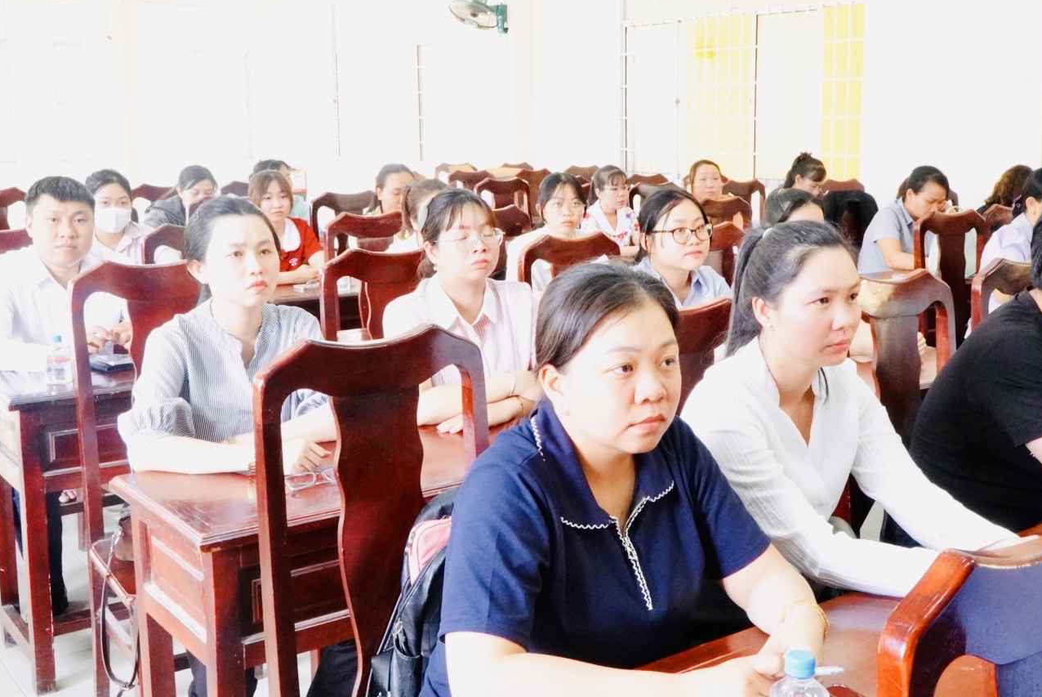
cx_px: 589
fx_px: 1101
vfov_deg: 35.1
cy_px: 302
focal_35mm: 38
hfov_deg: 50.5
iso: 6400
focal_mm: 20
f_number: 18
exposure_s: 1/15
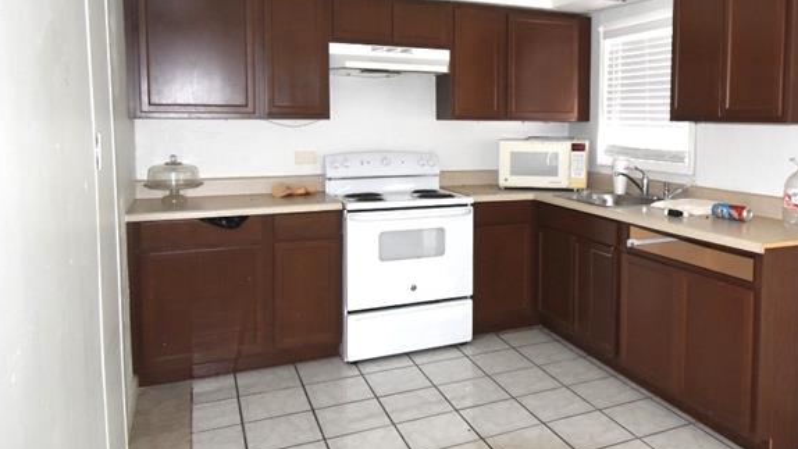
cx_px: 517
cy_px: 172
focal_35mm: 28
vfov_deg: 41.3
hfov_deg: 66.5
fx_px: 593
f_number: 4.5
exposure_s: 1/60
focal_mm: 10
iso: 800
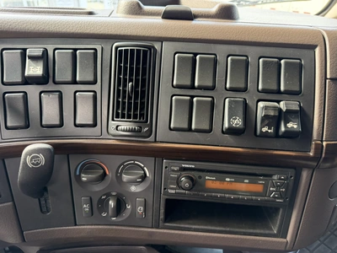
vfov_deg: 56.8
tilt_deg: -28.8
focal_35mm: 24
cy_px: 126
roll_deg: -1.9
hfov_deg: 71.6
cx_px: 168
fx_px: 234
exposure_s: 1/111
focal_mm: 6.76
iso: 200
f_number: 1.78
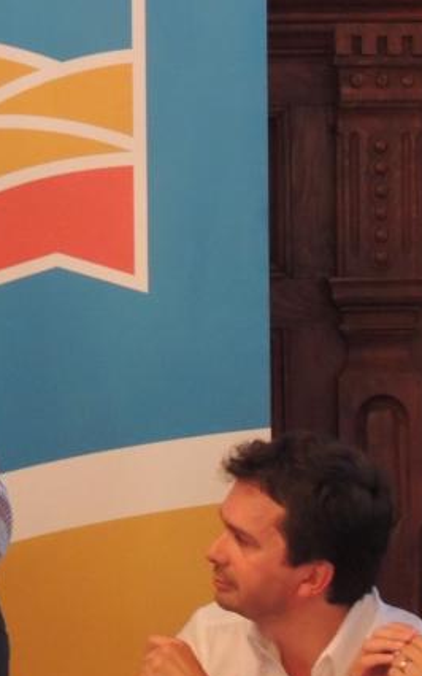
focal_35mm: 394
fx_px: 7255
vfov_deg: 5.3
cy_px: 164
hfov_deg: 3.3
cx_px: -173
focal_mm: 27.6
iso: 800
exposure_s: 1/13
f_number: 4.4
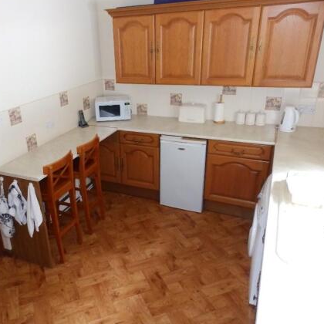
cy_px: 160
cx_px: 116
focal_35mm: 27
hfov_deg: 58.1
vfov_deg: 59.1
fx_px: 286
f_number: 3.4
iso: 800
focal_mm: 4
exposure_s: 1/30
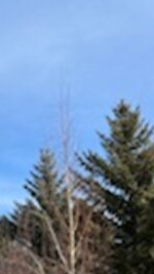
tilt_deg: +3.1
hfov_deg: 11.2
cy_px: 305
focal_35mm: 85
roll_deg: +1.1
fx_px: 618
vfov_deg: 23.4
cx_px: -245
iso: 50
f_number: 1.6
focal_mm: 5.1
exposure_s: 1/2463
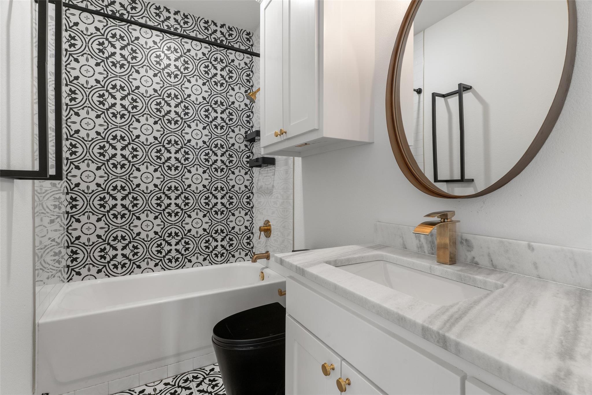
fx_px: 280
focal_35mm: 17
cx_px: 296
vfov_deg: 70.4
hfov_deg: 93.3
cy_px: 198
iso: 400
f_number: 10
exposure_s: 1/2.5
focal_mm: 17
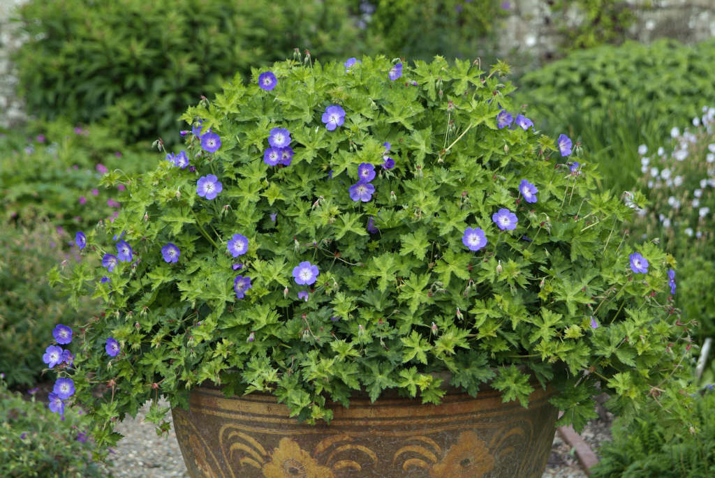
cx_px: 358
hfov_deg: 16.0
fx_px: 2545
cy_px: 239
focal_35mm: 128
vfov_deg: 10.7
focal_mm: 85
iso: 200
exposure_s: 1/250
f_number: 4.8
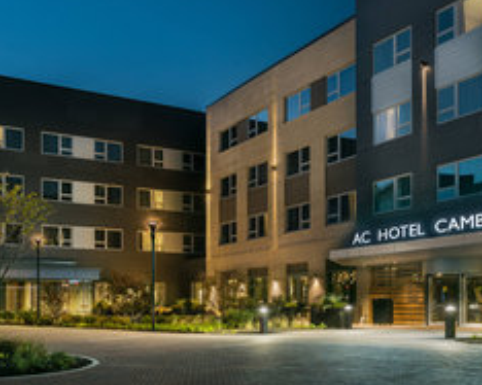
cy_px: 187
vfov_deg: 40.1
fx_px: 528
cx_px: 179
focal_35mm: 37
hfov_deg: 48.6
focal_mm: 24
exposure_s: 1/4
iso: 200
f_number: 9.5
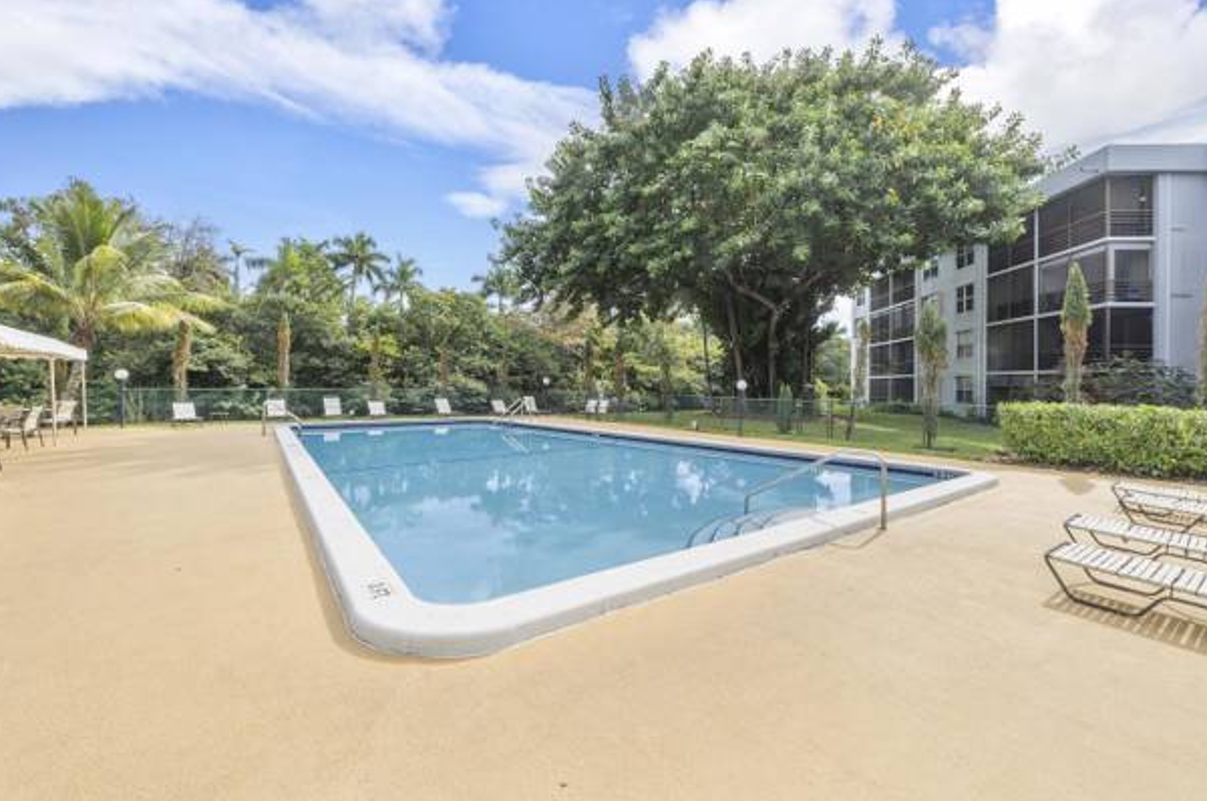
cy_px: 391
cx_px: 616
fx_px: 536
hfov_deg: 96.8
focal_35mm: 16
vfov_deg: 73.5
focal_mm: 10
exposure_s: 1/80
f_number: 11
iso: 100
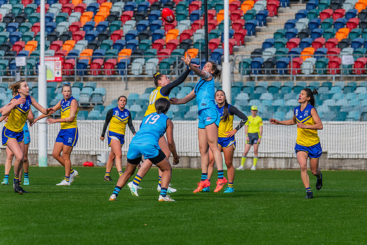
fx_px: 3674
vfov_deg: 3.8
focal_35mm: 360
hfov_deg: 5.7
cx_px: 210
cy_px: 123
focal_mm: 310
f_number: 8
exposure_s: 1/1250
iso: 800
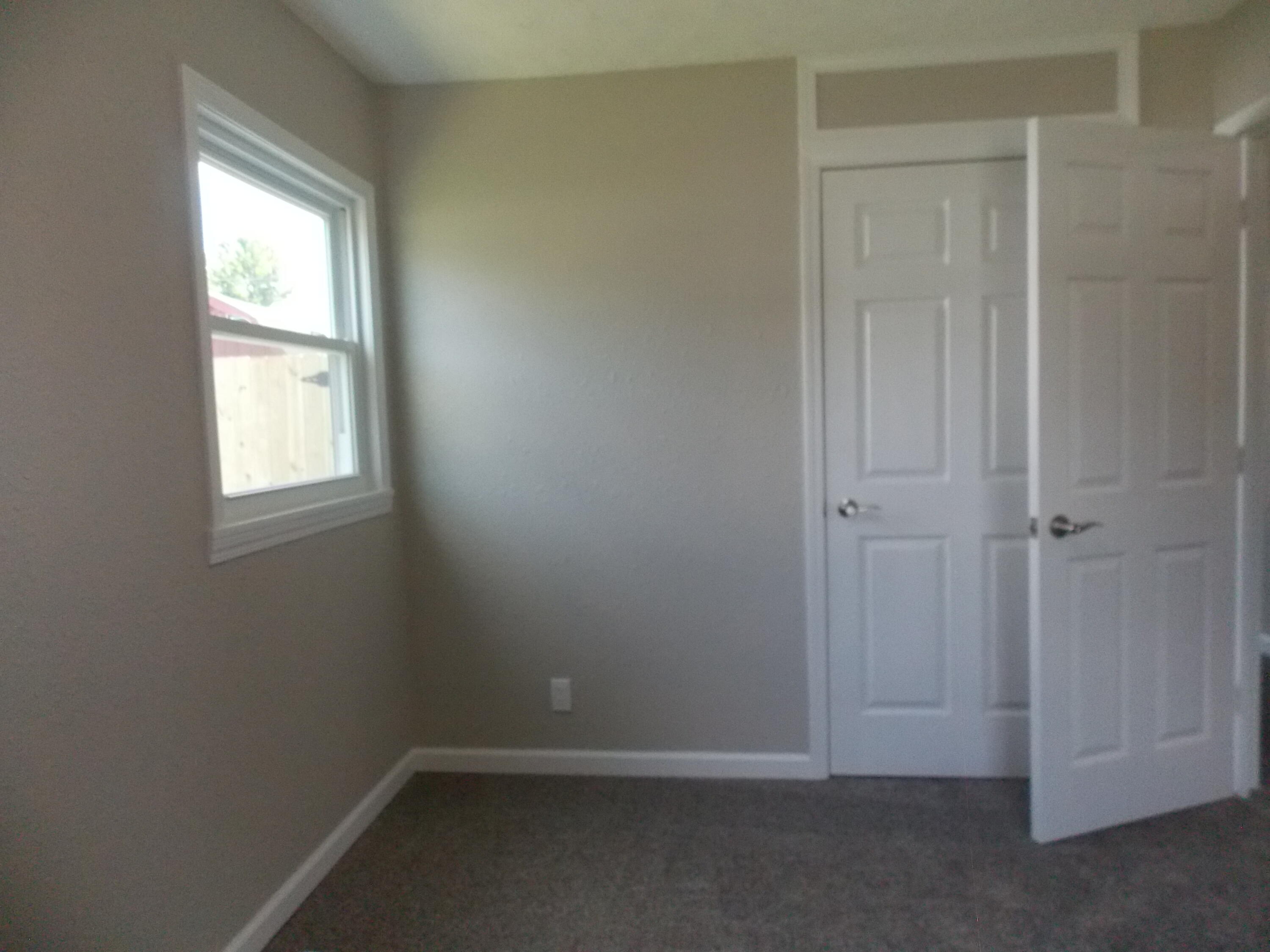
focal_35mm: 23
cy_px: 476
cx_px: 635
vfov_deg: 58.9
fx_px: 844
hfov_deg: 73.9
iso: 400
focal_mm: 4
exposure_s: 1/250
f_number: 3.1
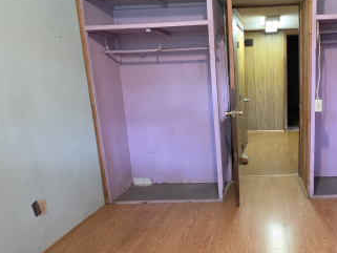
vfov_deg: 51.4
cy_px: 129
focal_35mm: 27
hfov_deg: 60.8
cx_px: 262
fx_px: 263
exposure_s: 1/60
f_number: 1.9
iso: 500
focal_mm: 2.2
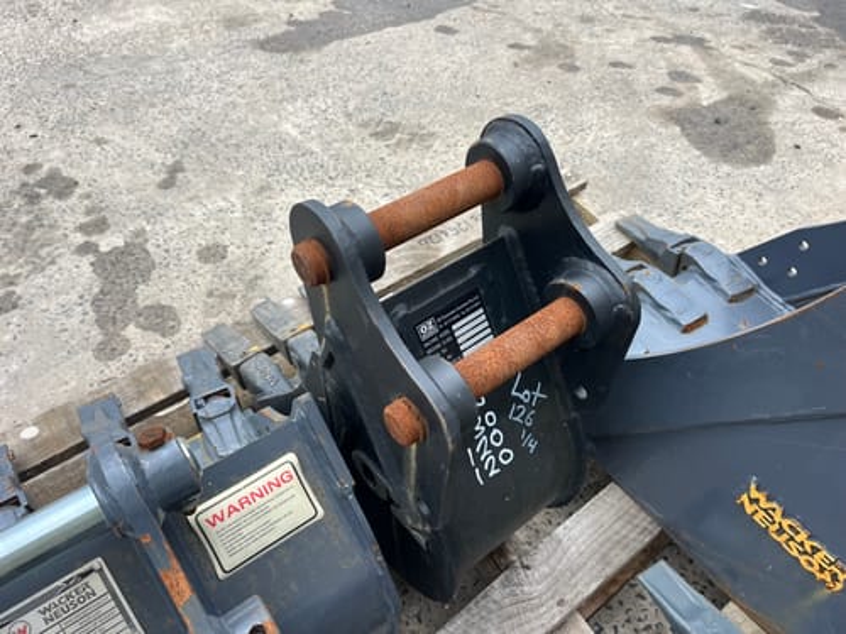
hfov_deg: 67.3
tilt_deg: -43.4
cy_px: 317
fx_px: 635
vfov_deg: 53.1
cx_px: 423
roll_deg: -2.7
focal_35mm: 26
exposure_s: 1/121
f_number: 1.6
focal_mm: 5.1
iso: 80
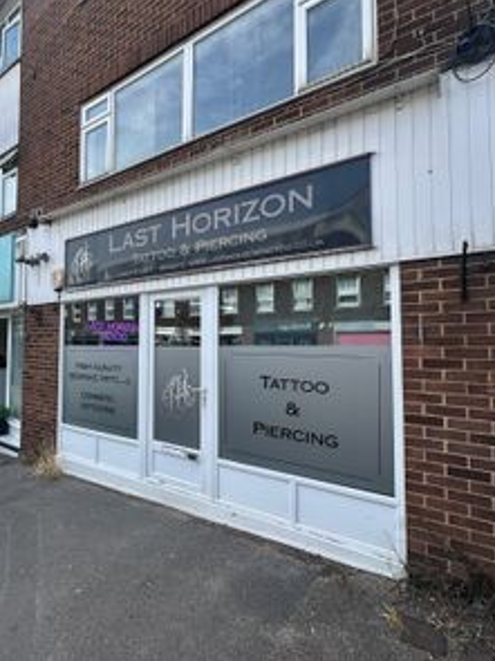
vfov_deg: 84.7
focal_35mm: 19
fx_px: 363
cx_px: 179
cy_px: 327
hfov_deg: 67.4
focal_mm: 2.22
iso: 50
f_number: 2.2
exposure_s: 1/707
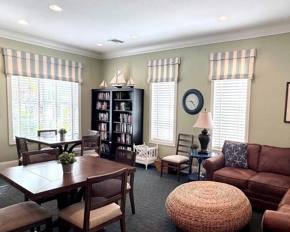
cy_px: 125
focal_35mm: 26
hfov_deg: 64.2
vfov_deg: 54.9
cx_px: 196
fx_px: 223
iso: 125
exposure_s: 1/120
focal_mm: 2.22
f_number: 2.2
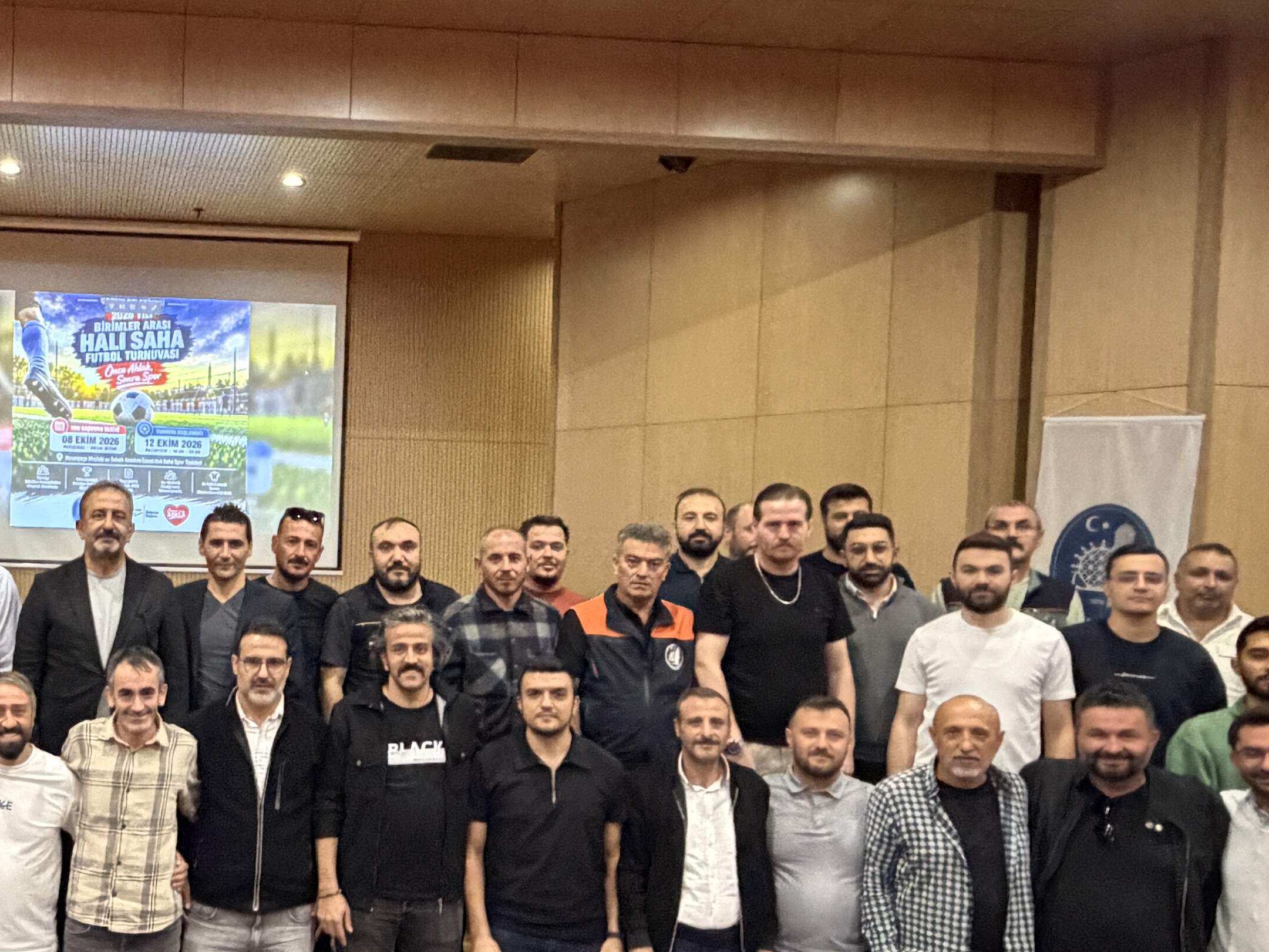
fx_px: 1356
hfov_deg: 46.5
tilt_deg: -2.6
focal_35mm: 37
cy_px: 601
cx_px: 189
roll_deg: -1.4
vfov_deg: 38.4
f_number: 2.2
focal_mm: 2.22
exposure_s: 1/50
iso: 1000
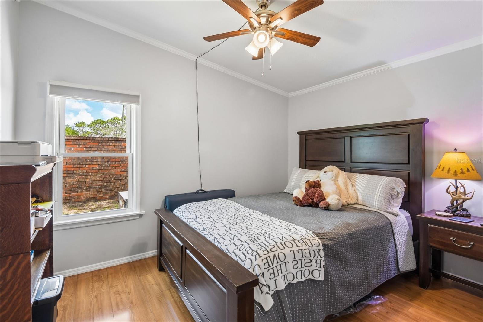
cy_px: 161
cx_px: 242
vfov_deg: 73.7
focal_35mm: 16
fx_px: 215
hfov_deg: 96.7
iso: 400
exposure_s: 1/13
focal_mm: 16
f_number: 8
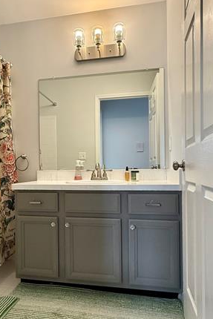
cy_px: 171
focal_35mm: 26
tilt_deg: +0.8
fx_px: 231
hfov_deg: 49.2
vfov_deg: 69.3
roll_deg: -0.5
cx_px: 84
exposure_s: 1/60
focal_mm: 2.22
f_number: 2.2
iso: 250
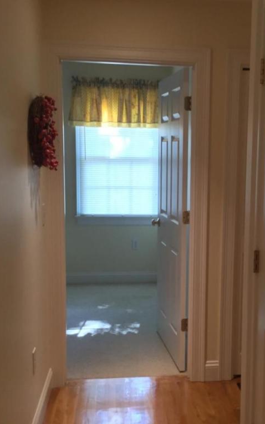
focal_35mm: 44
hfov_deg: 28.9
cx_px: 184
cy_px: 212
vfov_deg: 45.3
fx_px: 509
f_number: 2.4
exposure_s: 1/30
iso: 100
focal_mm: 3.3
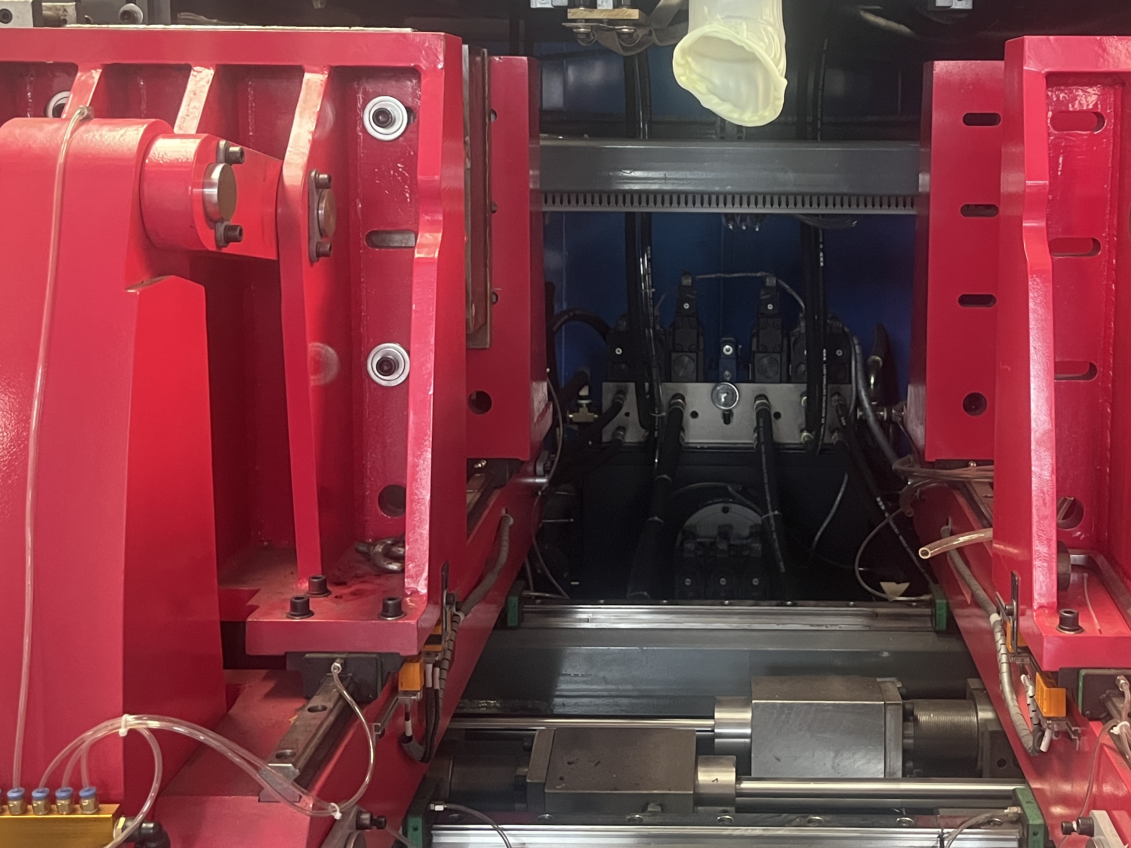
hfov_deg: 40.8
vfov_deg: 31.2
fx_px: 1503
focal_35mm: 46
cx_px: 730
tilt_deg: -5.9
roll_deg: -0.3
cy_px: 266
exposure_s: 1/60
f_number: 1.6
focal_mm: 5.1
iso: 400
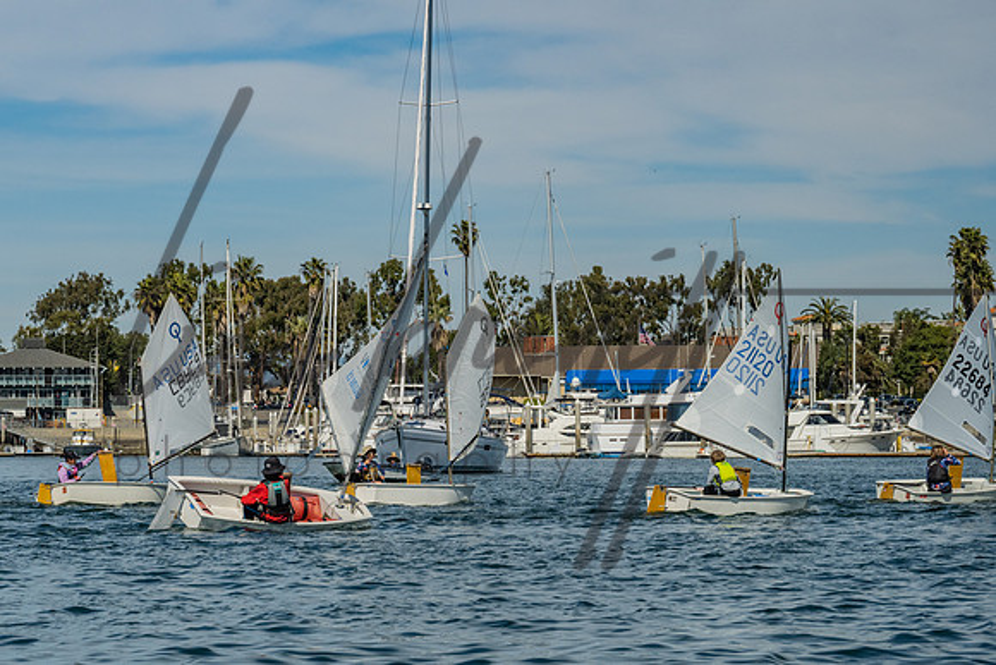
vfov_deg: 11.4
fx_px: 3341
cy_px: 374
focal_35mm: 121
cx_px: 320
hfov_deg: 16.9
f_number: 10
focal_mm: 89
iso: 250
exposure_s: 1/800
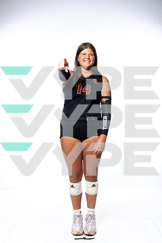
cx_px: 81
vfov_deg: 39.6
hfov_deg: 27.0
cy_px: 122
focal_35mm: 50
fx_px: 337
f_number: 5.6
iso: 640
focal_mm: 50
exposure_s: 1/250
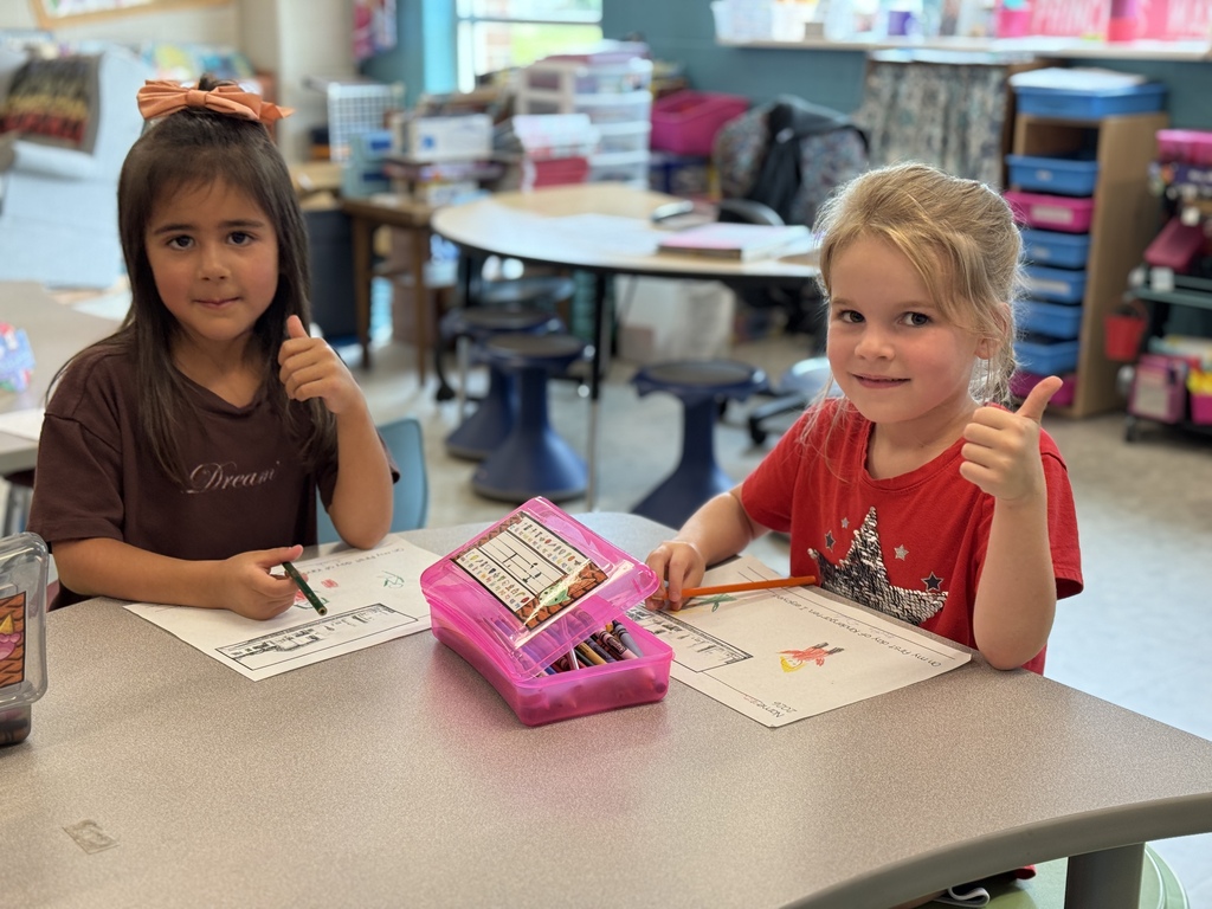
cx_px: 606
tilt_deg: -16.2
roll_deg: -0.5
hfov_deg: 39.7
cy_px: 454
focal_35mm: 48
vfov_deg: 30.3
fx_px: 1681
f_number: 1.78
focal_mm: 6.76
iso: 100
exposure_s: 1/60
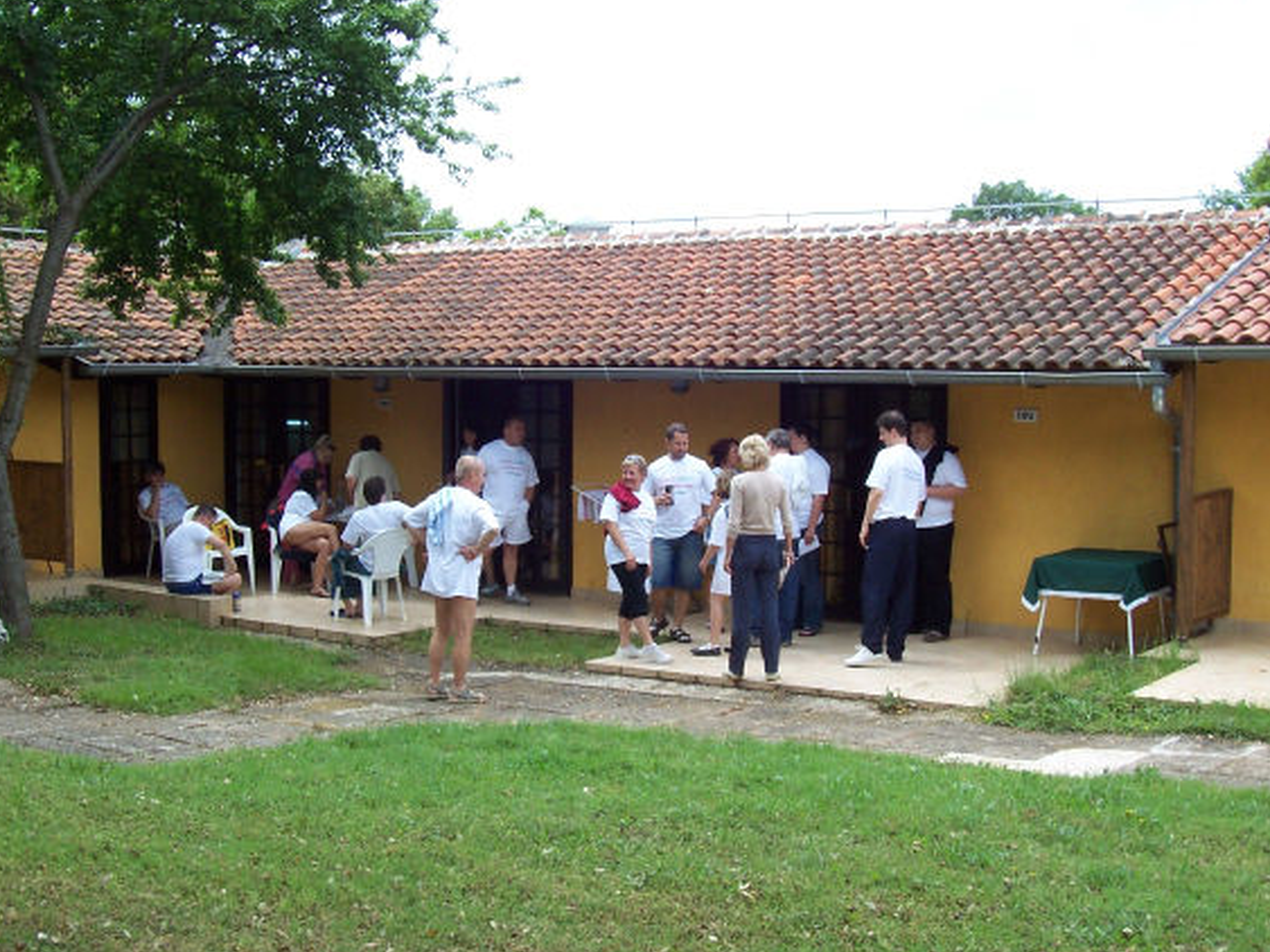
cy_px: 494
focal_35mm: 49
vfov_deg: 29.7
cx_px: 611
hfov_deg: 38.9
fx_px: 1797
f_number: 5.6
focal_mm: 7
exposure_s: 1/180
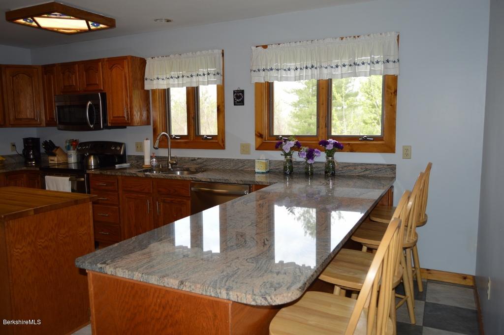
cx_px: 252
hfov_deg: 67.4
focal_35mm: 27
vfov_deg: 47.9
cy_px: 168
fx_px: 378
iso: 280
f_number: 4
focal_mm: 18
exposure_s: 1/125
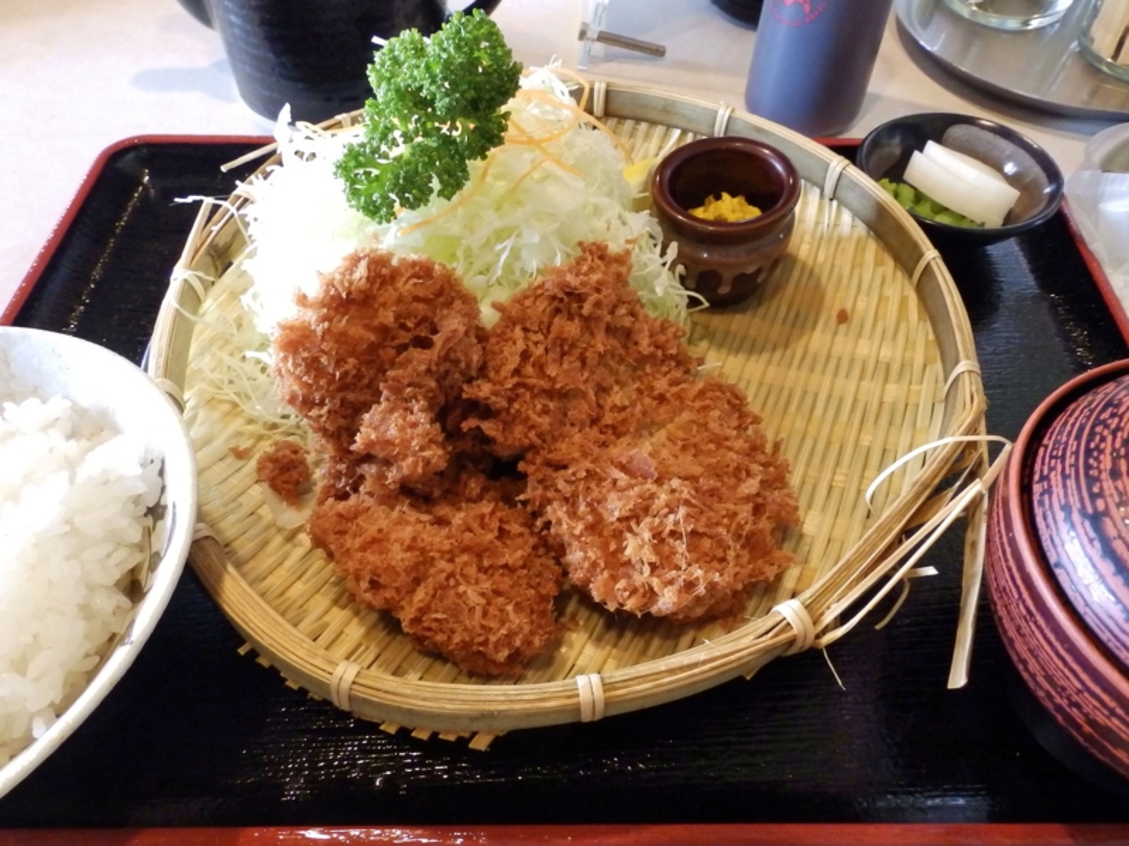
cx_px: 564
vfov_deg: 61.1
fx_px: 718
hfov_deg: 76.4
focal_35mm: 22
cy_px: 423
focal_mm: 4
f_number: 3.4
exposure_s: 1/13
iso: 800
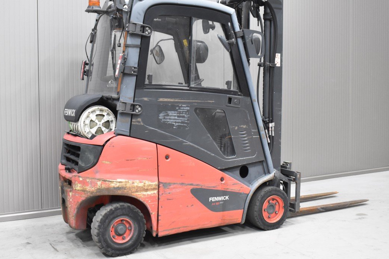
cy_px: 119
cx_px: 176
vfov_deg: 30.8
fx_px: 471
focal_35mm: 44
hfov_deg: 44.8
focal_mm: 25
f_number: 5
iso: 1600
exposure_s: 1/20
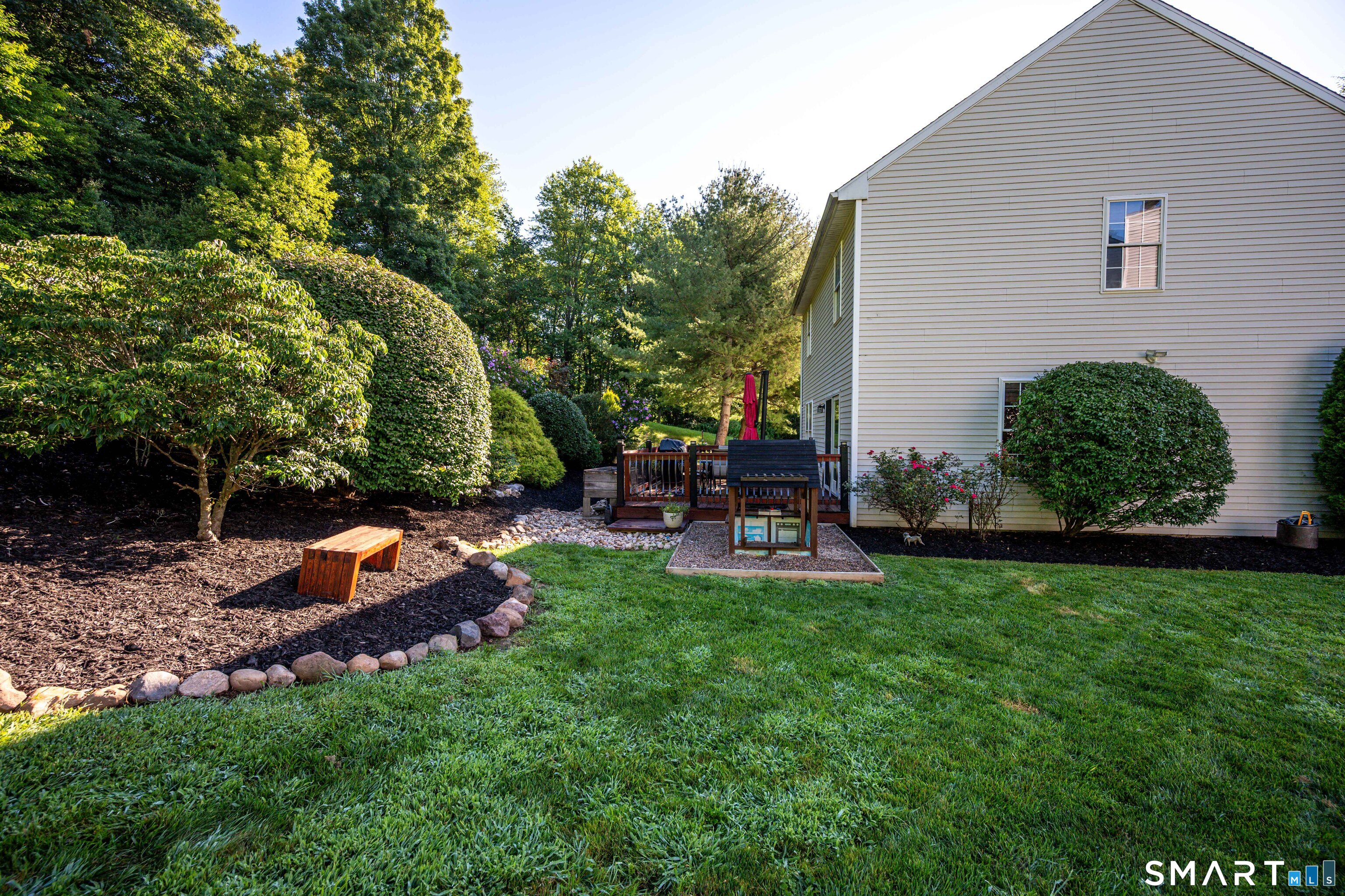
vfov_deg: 81.2
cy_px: 448
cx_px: 672
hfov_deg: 104.3
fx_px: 523
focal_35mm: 14
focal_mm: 14
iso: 180
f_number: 5.6
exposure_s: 1/250
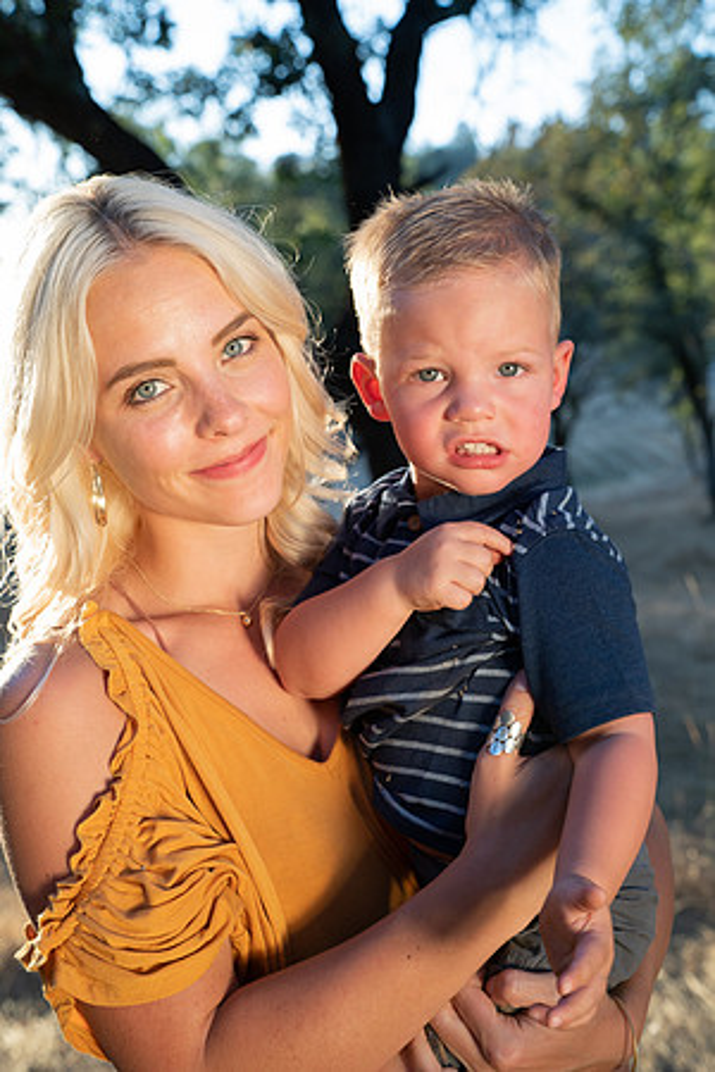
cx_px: 358
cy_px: 536
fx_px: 1311
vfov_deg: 44.5
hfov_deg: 30.5
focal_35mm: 44
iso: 320
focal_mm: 44
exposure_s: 1/125
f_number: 5
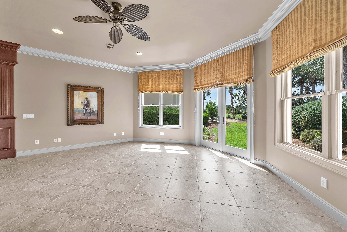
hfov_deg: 112.6
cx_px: 174
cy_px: 116
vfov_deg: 90.0
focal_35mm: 12
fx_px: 116
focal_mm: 12
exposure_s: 1/2.5
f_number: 5.6
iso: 100
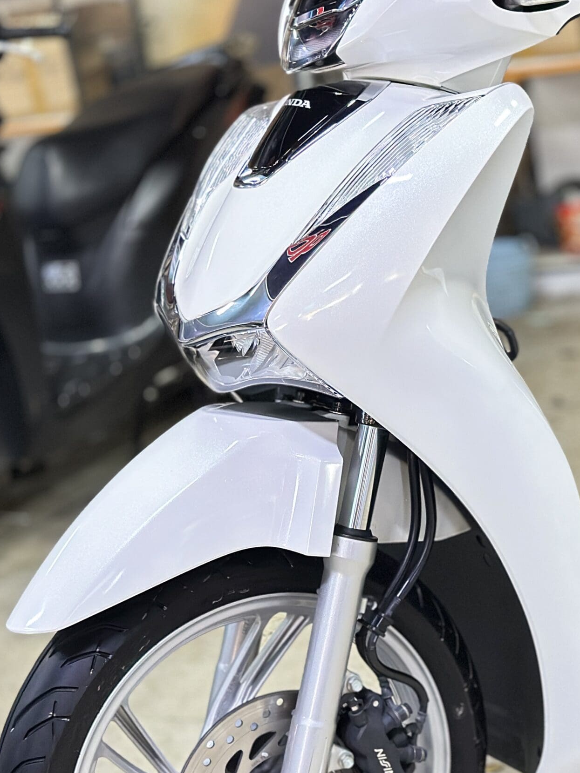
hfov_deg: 19.8
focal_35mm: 74
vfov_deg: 26.3
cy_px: 469
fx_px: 1654
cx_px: 414
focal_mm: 6.86
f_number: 1.78
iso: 640
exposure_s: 1/33
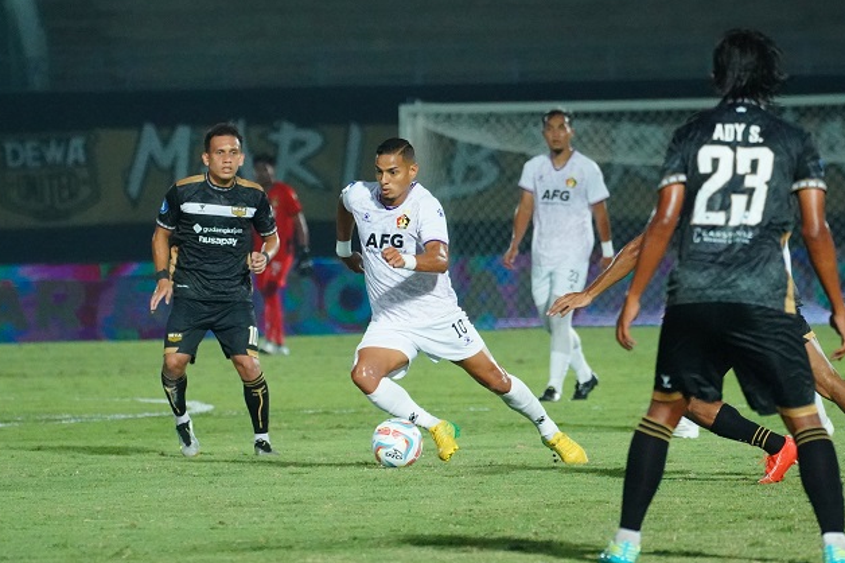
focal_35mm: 438
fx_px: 10275
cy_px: 253
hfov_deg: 4.7
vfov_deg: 3.1
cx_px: 408
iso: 12800
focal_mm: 262
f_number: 5.6
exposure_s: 1/1250
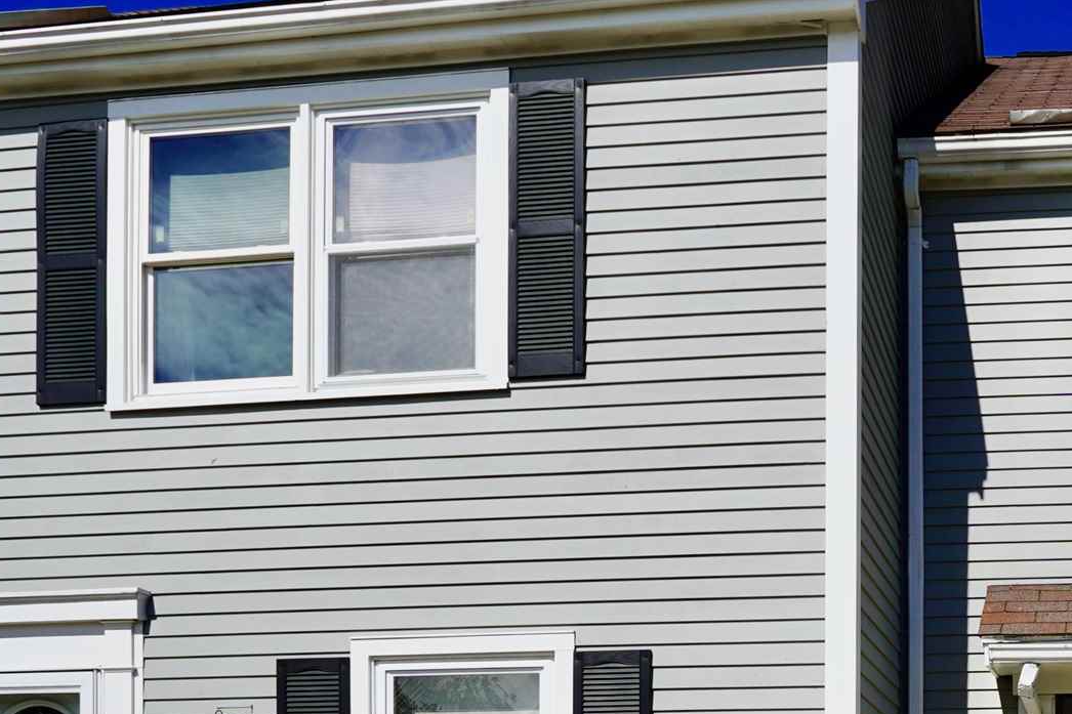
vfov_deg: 25.0
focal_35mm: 47
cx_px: 976
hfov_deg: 38.8
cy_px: 916
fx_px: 1399
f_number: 10
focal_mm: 16
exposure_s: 1/320
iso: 100
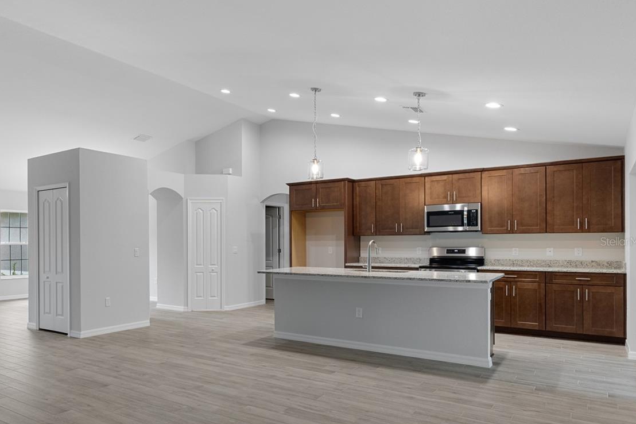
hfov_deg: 66.7
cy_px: 241
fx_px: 459
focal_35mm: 26
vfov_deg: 49.4
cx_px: 192
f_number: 8
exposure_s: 1/3
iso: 320
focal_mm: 12
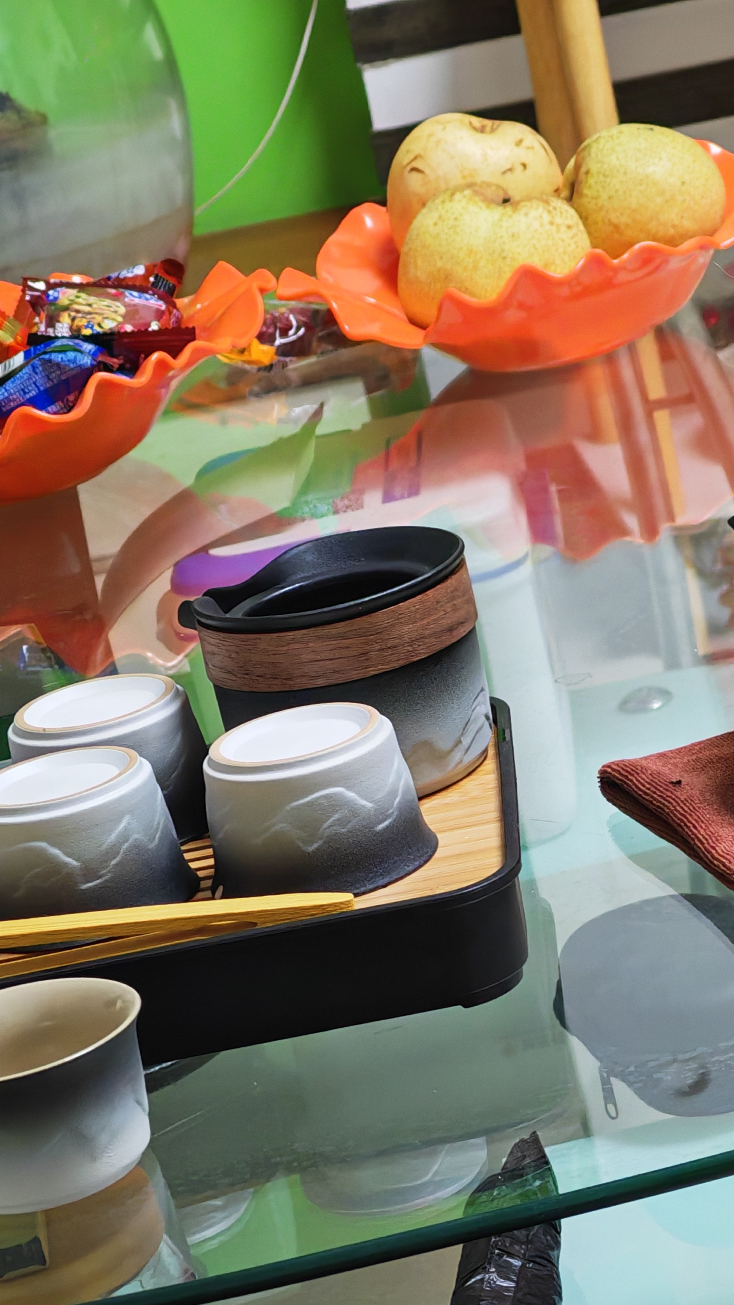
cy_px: 754
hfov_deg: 10.5
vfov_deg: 18.6
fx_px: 3979
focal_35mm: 115
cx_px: 578
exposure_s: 1/25
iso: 640
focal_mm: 8.67
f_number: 2.4
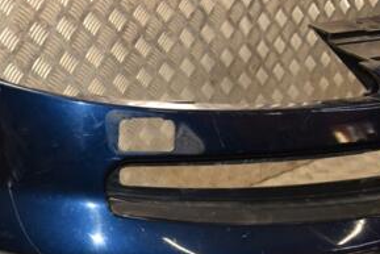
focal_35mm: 56
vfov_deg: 23.5
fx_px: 591
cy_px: 233
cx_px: 14
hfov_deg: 33.1
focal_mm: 18
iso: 800
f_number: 5
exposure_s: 1/200
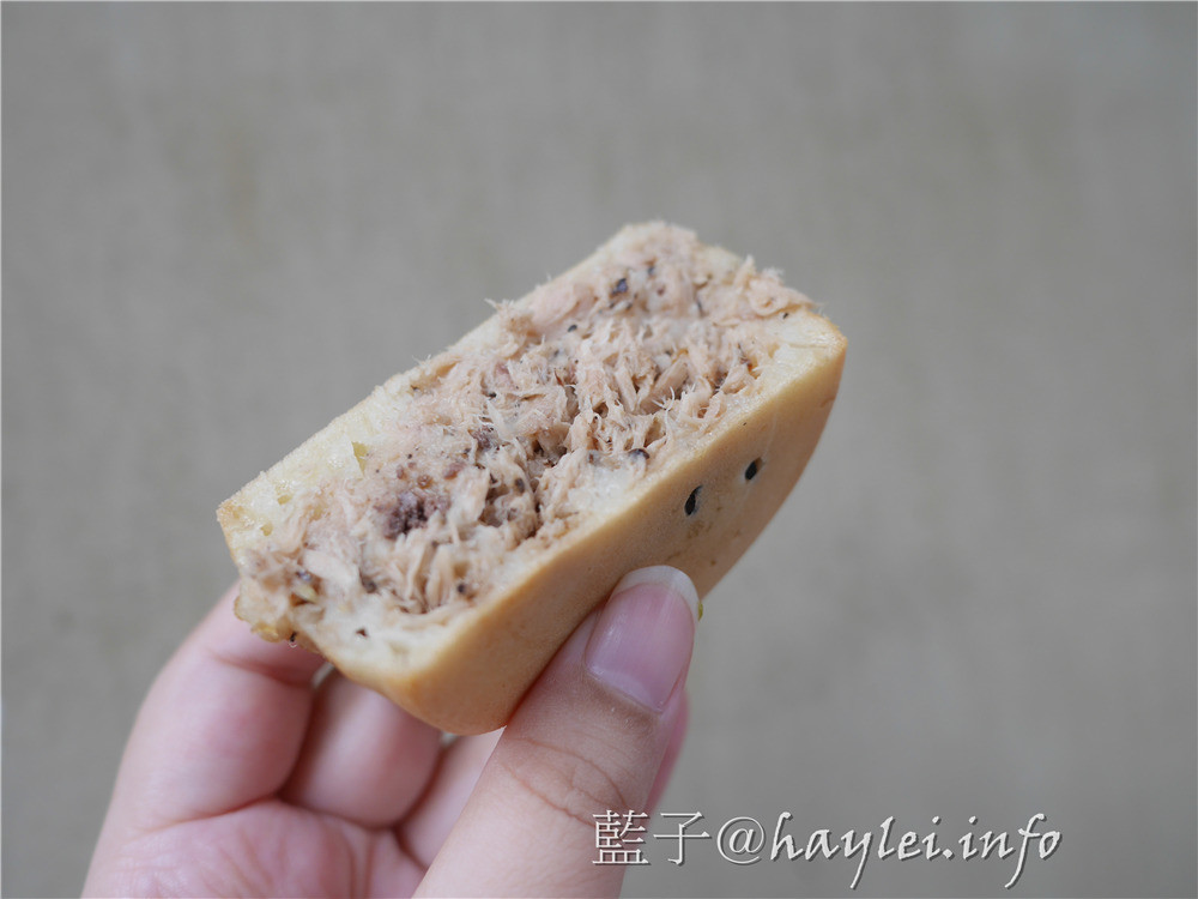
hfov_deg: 60.0
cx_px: 599
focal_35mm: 30
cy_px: 450
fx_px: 1038
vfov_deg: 46.8
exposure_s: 1/250
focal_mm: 15
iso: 200
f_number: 2.8
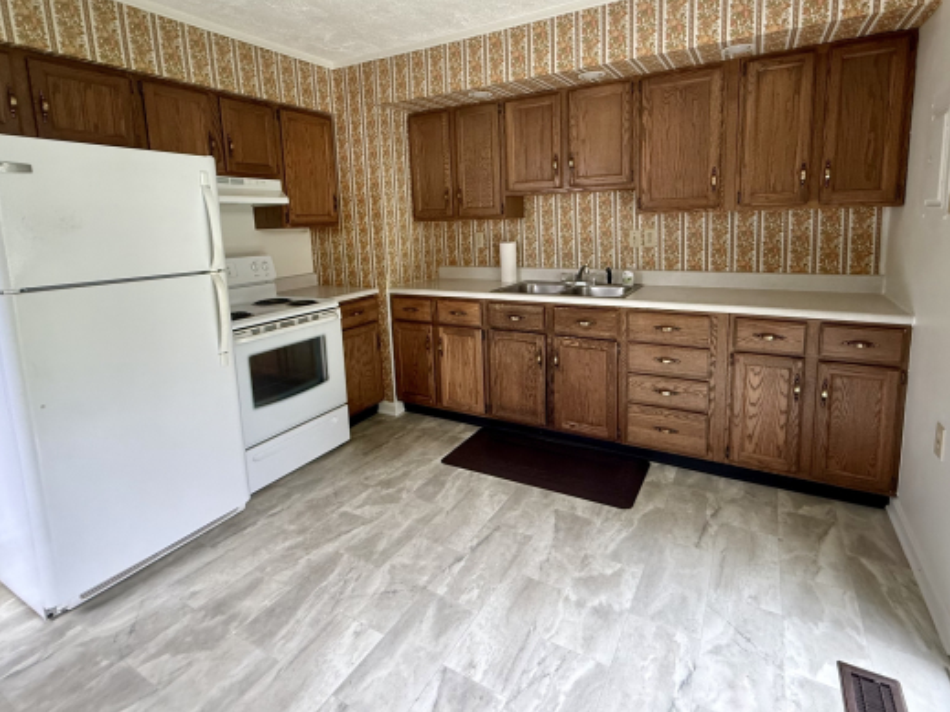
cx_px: 497
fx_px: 494
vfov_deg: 70.9
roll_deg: +1.5
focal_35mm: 18
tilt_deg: -7.4
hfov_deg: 87.7
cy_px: 287
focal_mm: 2.22
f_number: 2.2
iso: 320
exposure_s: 1/99
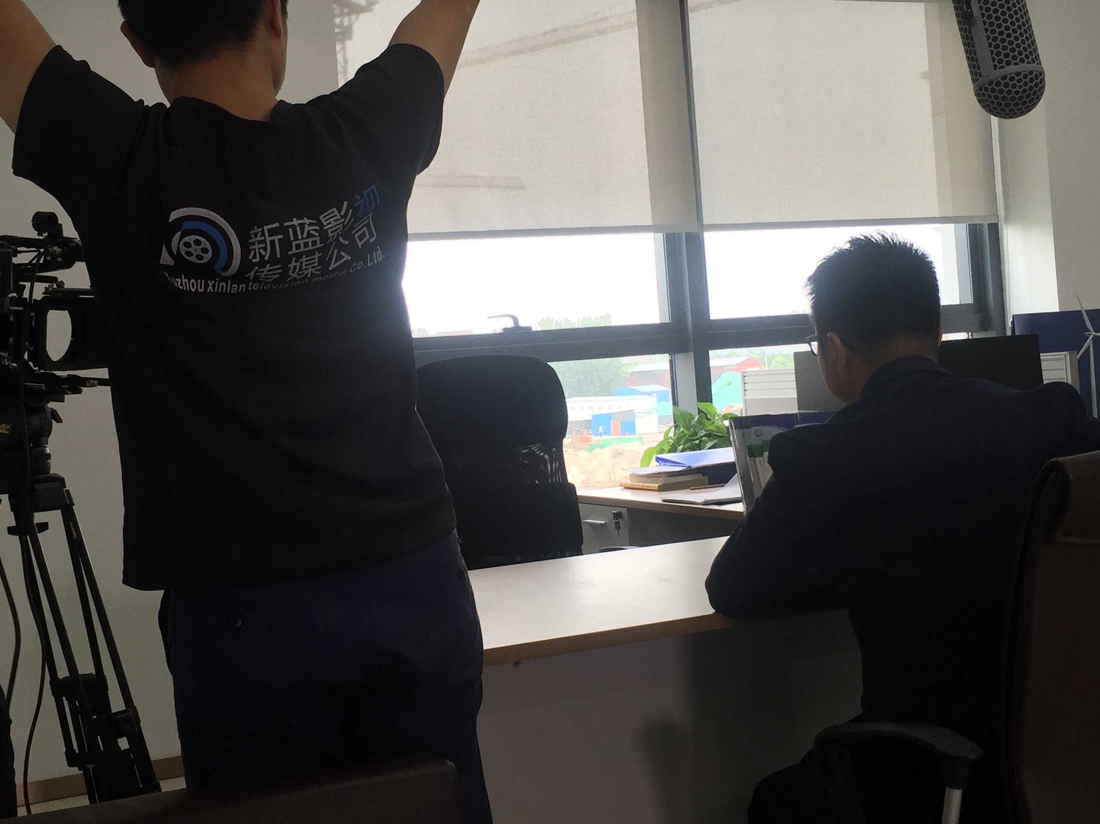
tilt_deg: +1.1
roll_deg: +3.8
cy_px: 357
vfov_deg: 30.8
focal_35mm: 47
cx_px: 508
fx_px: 1493
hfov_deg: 40.4
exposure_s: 1/100
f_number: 2.2
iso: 50
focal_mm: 4.15
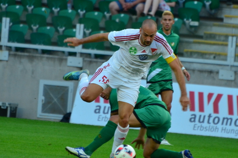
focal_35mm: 762
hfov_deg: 2.7
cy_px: 69
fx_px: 5025
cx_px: 156
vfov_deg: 1.8
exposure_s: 1/400
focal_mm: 300
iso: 800
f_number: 5.6
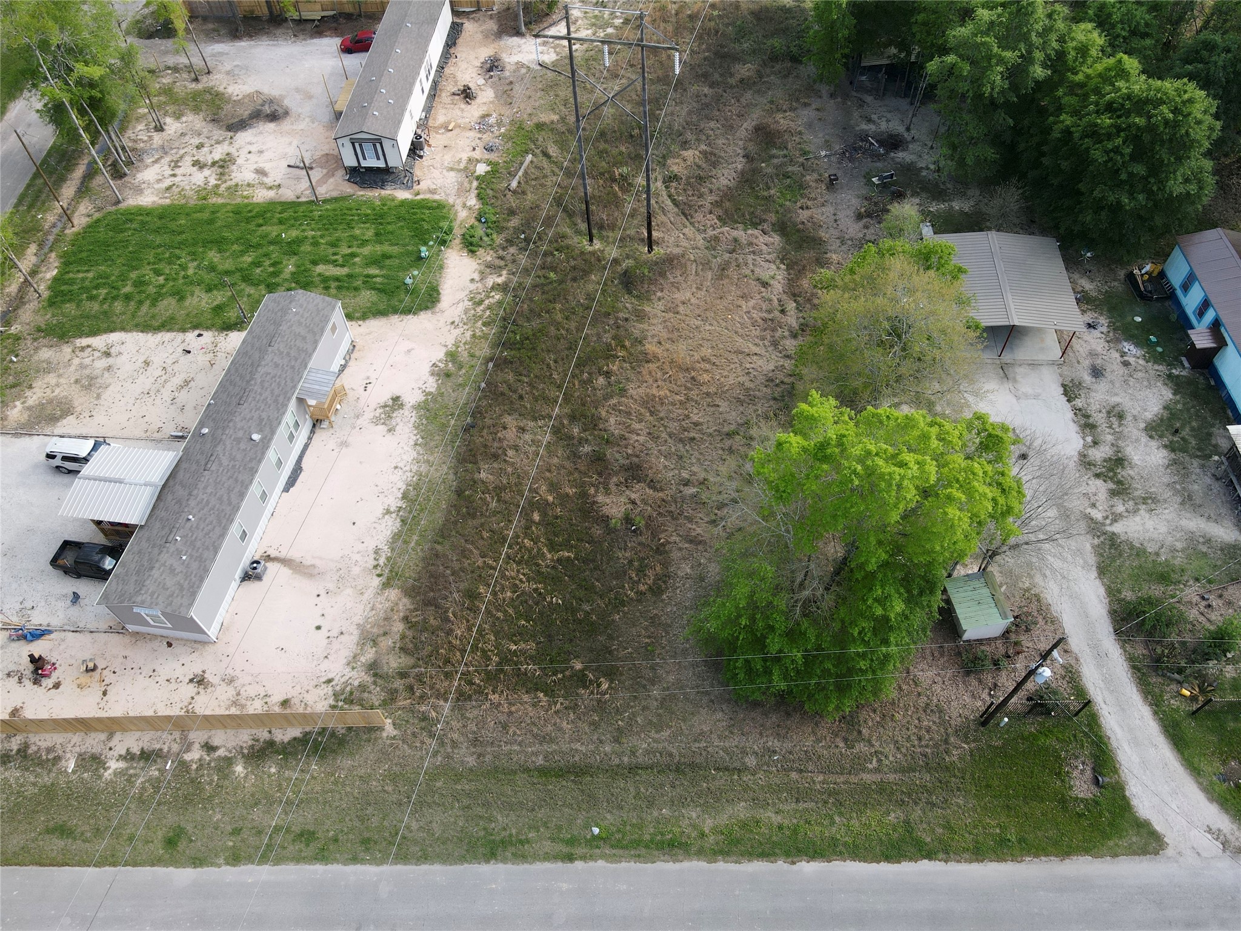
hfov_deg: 71.6
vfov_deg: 56.8
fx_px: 860
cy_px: 466
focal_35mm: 24
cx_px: 620
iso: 100
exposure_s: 1/180
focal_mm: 4.5
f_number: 2.8
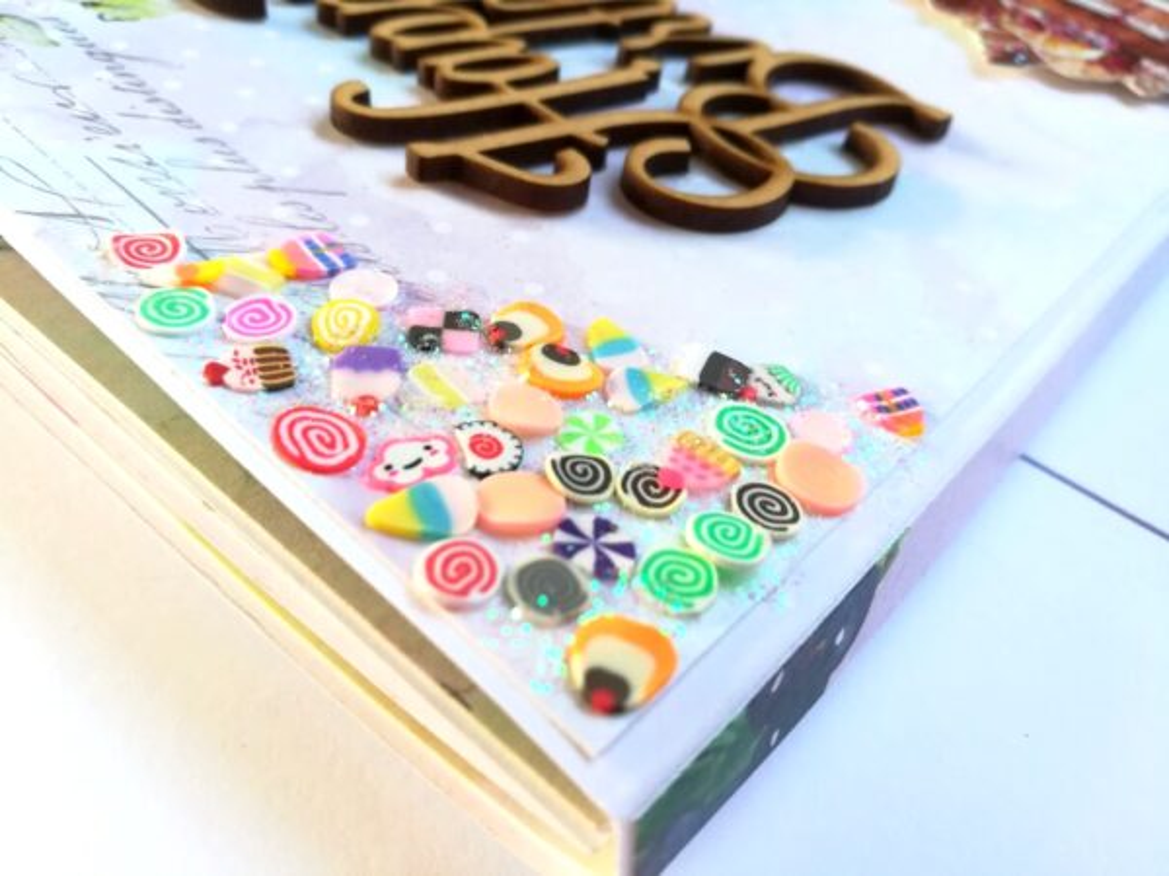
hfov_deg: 67.3
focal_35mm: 26
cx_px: 584
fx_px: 878
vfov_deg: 53.1
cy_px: 438
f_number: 2.2
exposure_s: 1/33.3
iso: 100
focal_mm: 3.83
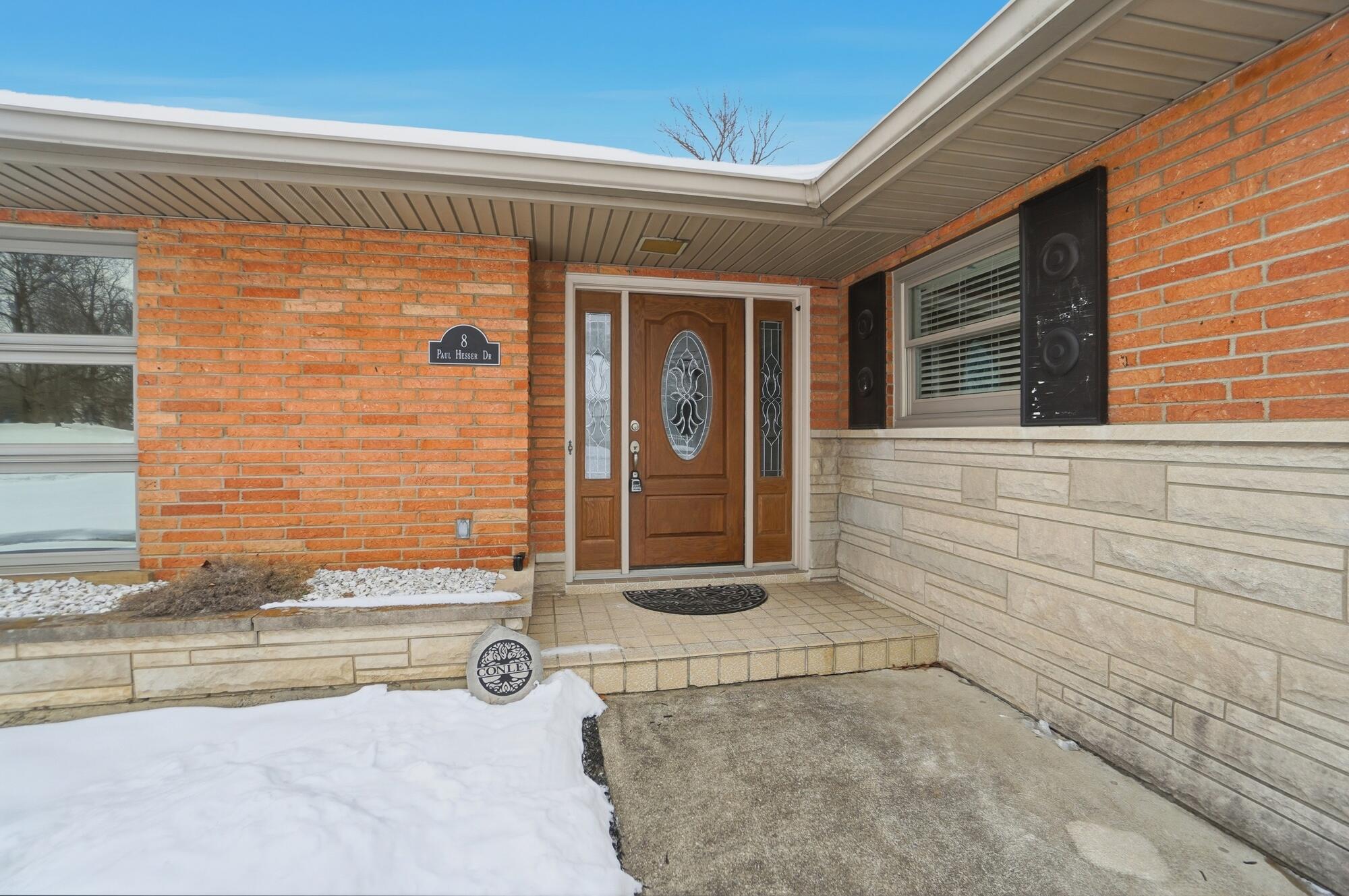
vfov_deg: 77.2
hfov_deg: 100.4
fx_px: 561
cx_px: 674
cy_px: 448
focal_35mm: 15
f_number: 4.5
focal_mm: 10
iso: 100
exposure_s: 1/4000
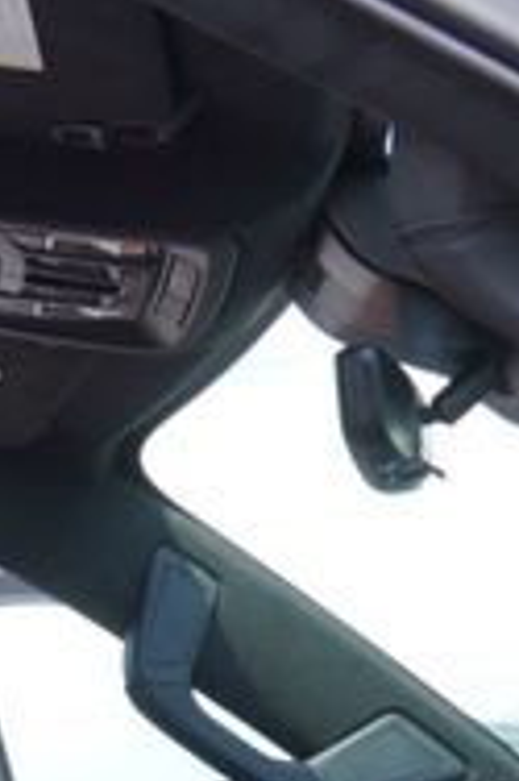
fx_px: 2838
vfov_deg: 13.9
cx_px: -8
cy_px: 1408
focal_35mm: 131
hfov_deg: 10.4
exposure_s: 1/100
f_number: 5
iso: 100
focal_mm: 16
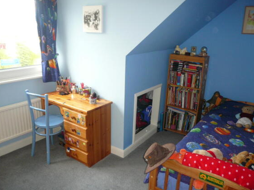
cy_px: 94
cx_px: 125
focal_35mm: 29
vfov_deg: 48.2
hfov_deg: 61.7
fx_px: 213
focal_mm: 4.6
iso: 100
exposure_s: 1/30
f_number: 2.8
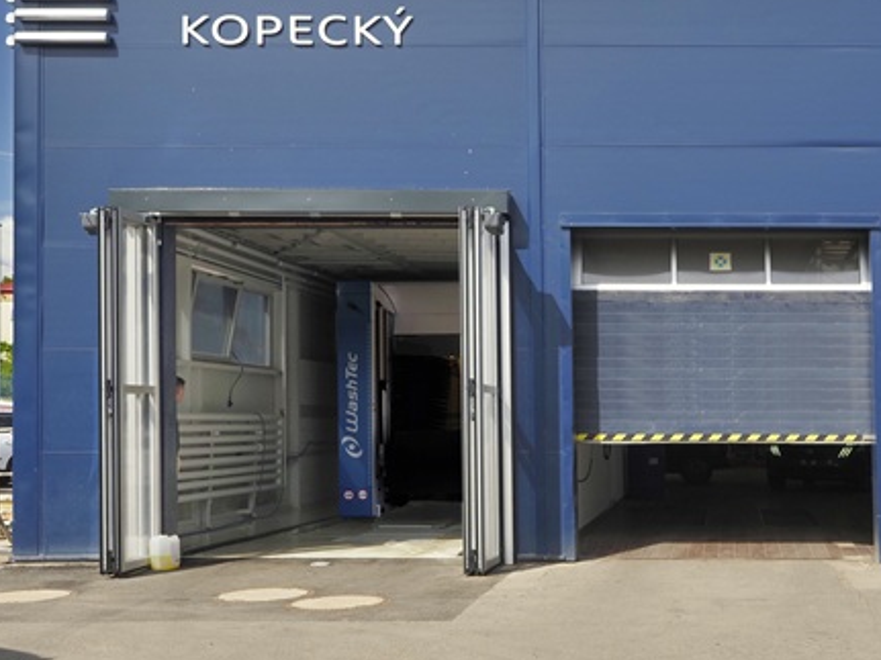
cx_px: 434
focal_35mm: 47
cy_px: 296
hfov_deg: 40.4
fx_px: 1196
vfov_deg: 30.8
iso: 200
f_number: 5
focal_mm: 19
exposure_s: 1/320
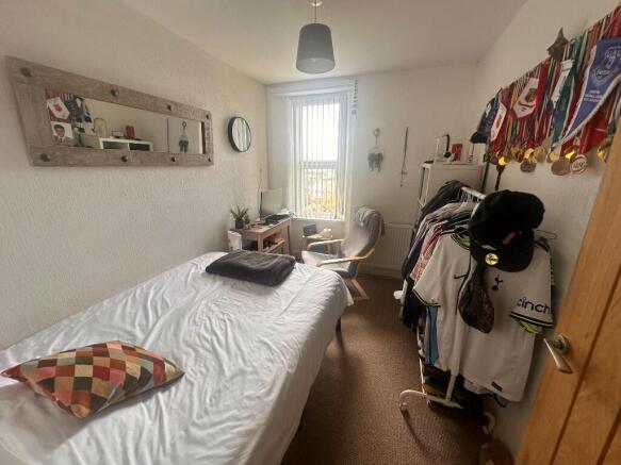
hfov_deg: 102.1
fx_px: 251
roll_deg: -0.1
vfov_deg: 85.7
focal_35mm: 14
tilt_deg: -13.9
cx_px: 310
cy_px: 232
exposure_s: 1/99
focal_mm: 2.22
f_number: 2.2
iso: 80
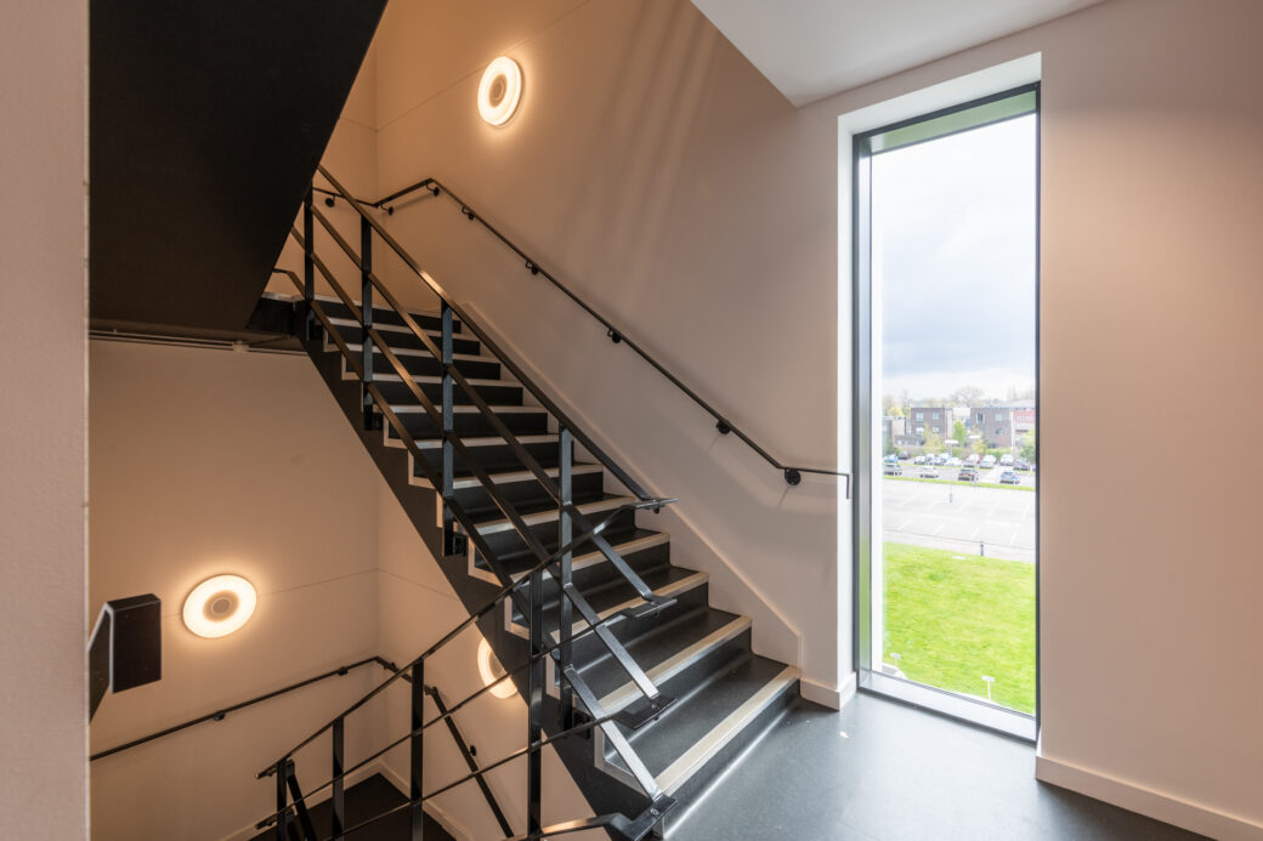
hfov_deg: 100.4
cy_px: 420
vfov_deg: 77.3
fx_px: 526
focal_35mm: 15
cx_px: 632
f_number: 8
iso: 400
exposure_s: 1/125
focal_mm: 15
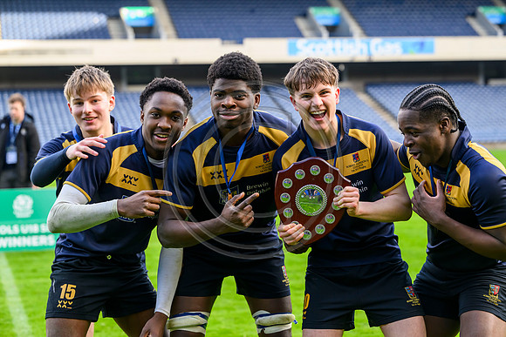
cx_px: 253
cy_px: 168
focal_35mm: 88
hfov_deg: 23.1
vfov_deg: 15.5
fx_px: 1237
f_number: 4
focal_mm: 88
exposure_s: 1/640
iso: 1250
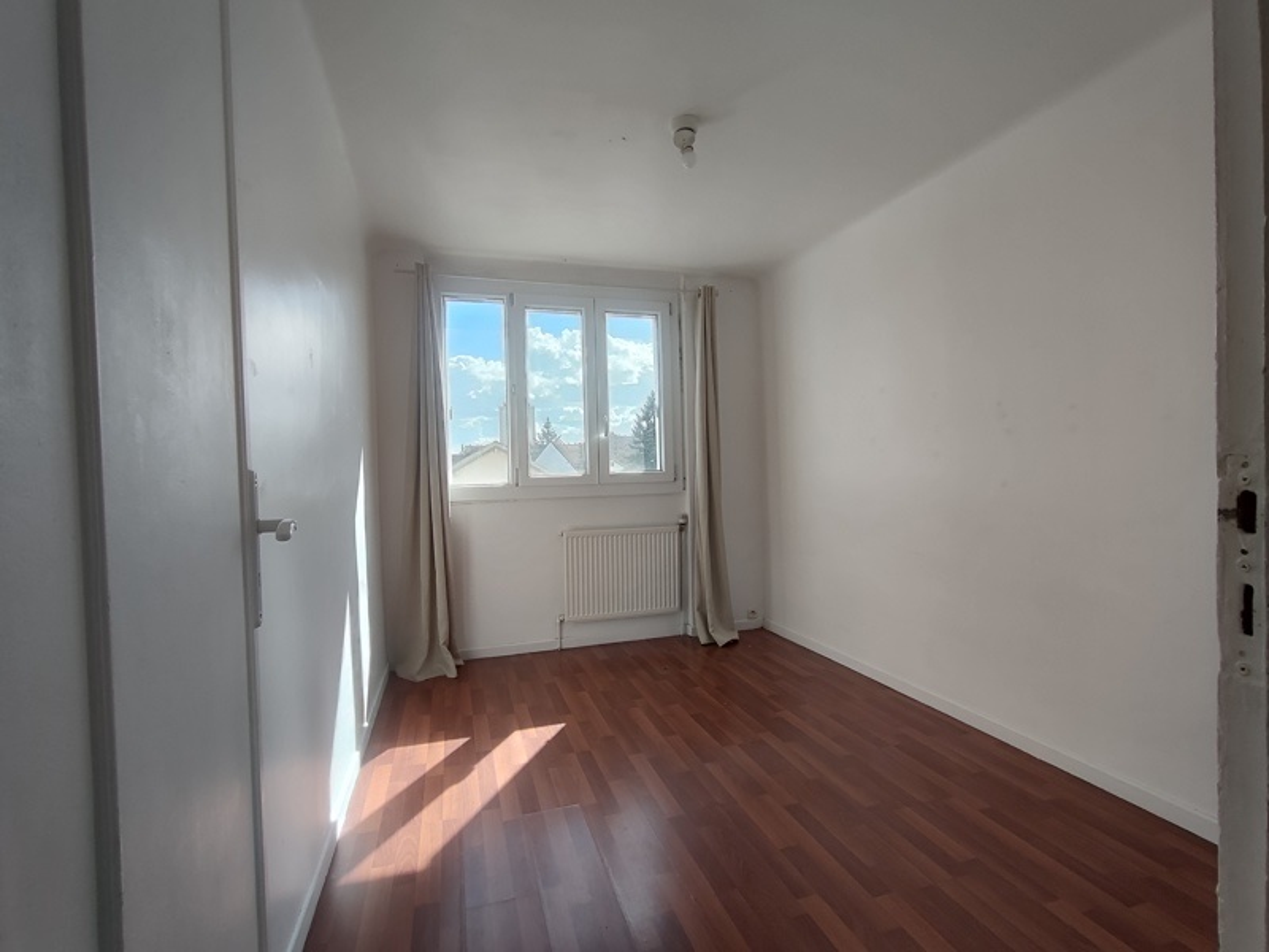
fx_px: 477
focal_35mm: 13
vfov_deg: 89.9
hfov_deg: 106.2
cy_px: 476
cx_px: 634
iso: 50
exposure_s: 1/399
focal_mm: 1.66
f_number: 2.2
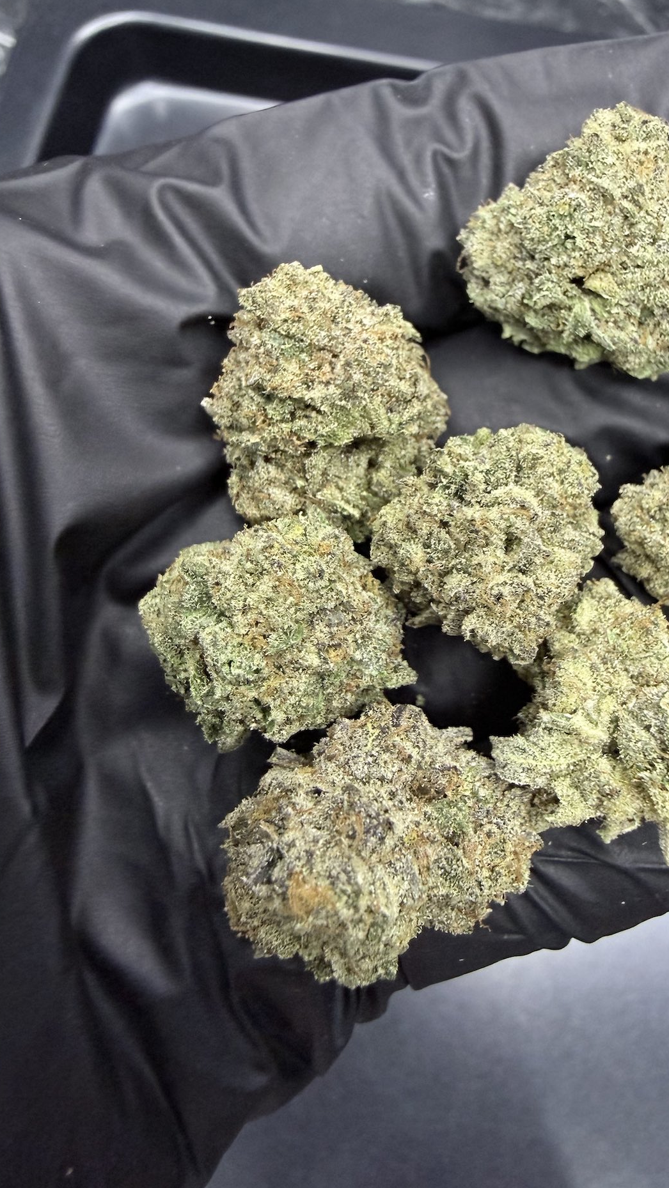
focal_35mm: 27
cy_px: 589
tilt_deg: -72.3
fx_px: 851
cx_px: 431
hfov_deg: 42.5
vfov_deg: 69.9
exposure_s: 1/71
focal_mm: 2.22
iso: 320
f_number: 2.2
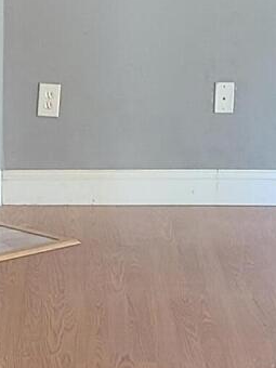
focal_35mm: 153
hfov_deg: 9.6
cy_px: 281
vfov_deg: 12.9
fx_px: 1627
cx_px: -8
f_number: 1.8
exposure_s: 1/40
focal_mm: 5.4
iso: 200
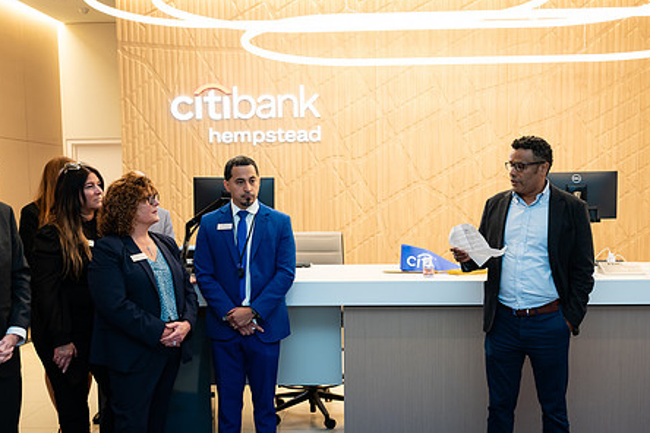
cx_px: 363
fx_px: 740
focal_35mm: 41
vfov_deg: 32.5
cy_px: 259
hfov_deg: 47.3
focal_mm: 30
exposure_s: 1/200
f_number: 3.2
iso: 500
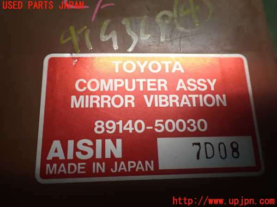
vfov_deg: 46.8
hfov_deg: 60.0
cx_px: 138
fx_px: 240
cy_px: 104
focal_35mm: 30
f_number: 2.3
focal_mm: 5.4
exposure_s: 1/125
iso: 250
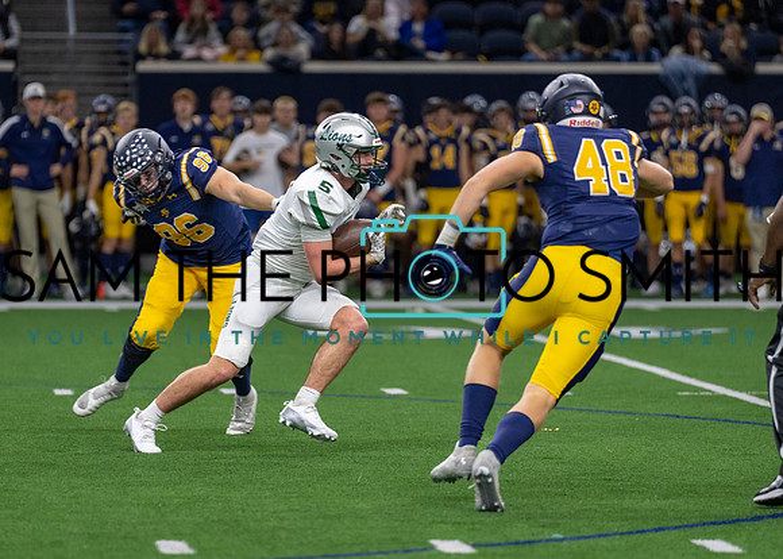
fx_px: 5966
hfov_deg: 7.5
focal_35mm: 268
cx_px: 321
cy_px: 324
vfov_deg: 5.4
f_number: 2.8
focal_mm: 200
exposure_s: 1/1000
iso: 2000
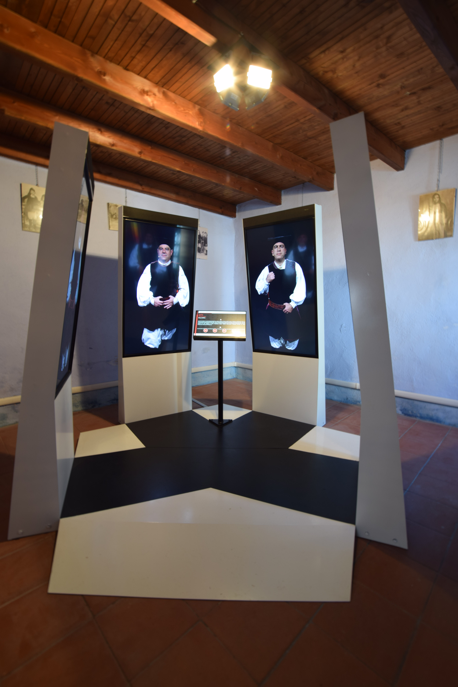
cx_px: 229
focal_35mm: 15
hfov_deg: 77.3
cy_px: 344
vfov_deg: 100.4
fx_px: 286
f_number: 6.3
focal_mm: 10
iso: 100
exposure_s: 1.3
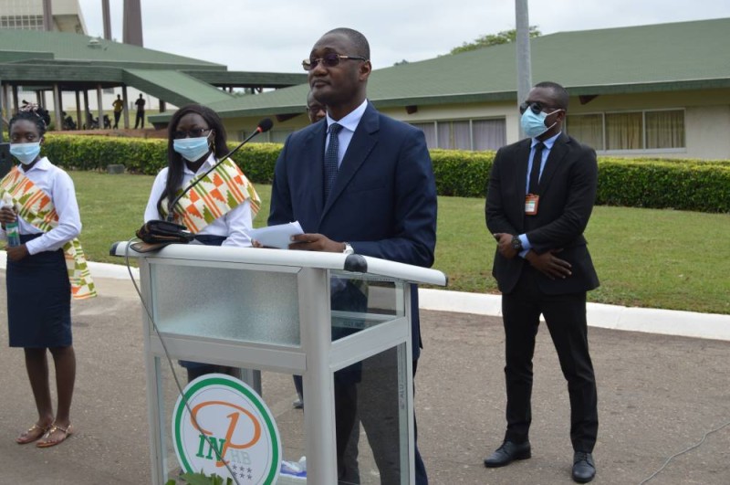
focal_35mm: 51
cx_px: 365
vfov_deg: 26.4
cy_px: 242
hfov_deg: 38.9
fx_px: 1033
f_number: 7.1
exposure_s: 1/200
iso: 100
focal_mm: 34
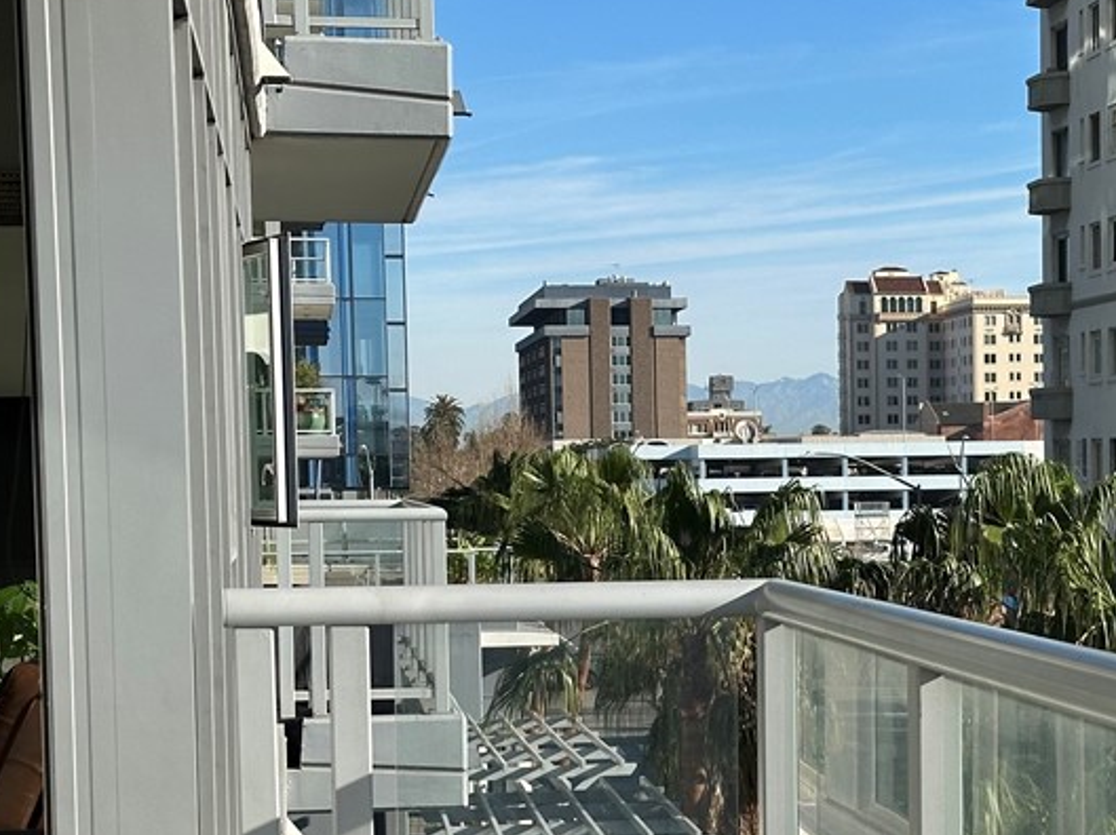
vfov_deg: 15.8
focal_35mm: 93
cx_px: 882
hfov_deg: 20.9
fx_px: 2996
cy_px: 643
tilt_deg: -3.4
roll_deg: +0.3
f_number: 1.78
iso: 64
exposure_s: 1/3597
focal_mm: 6.86
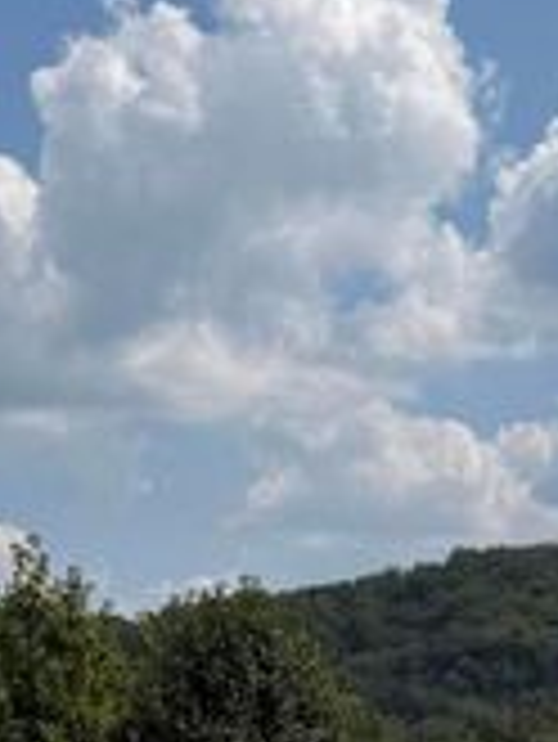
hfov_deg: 14.3
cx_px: 832
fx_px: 2082
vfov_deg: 18.1
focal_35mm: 97
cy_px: 1104
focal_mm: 6.76
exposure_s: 1/8130
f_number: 1.78
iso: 80
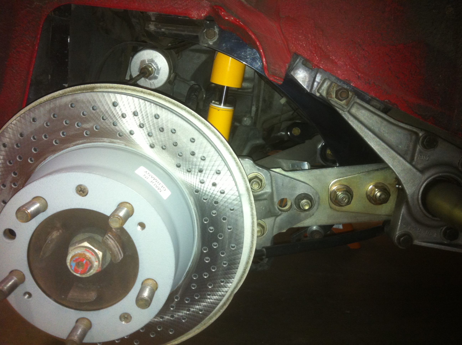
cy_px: 172
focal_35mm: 35
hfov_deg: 52.7
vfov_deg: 40.6
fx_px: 466
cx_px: 231
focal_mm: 3.85
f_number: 2.8
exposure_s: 1/15
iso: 160
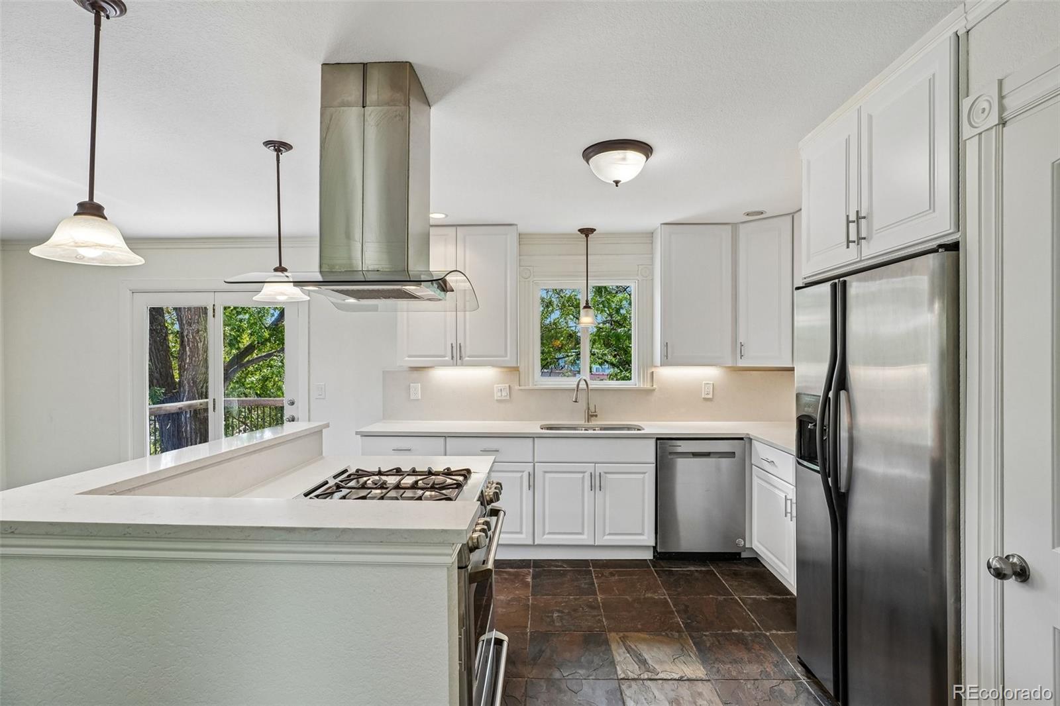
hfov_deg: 95.0
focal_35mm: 16
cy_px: 353
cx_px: 530
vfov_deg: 72.0
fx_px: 486
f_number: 8
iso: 400
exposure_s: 1/30
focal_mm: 11
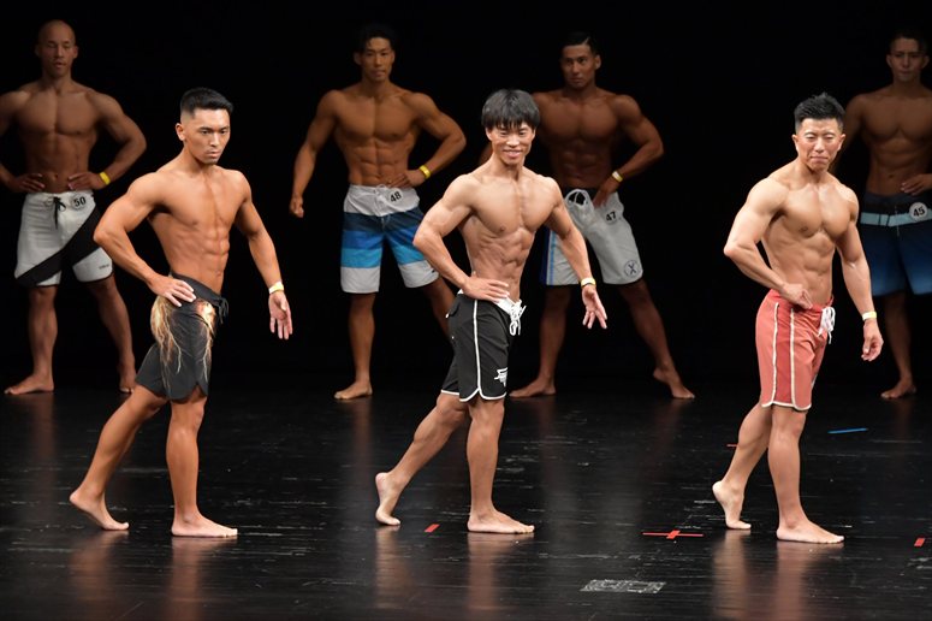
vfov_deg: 5.7
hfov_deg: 8.6
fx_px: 6210
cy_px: 310
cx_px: 466
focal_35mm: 240
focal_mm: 160
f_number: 5.6
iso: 3200
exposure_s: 1/400
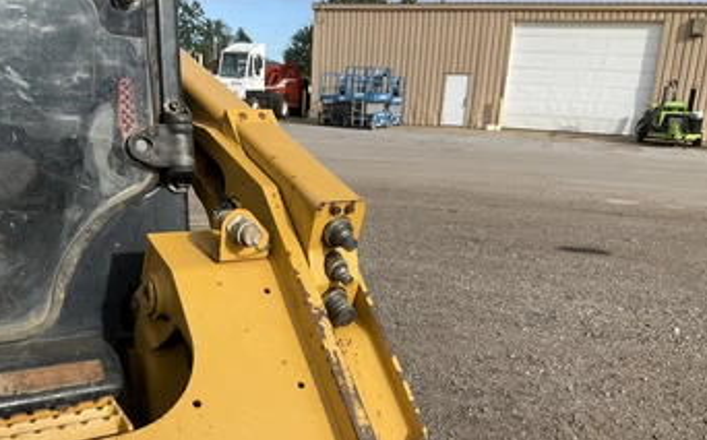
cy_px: 304
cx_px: 308
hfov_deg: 53.9
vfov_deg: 34.8
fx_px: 693
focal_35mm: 36
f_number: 1.8
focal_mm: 3
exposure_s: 1/1534
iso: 25
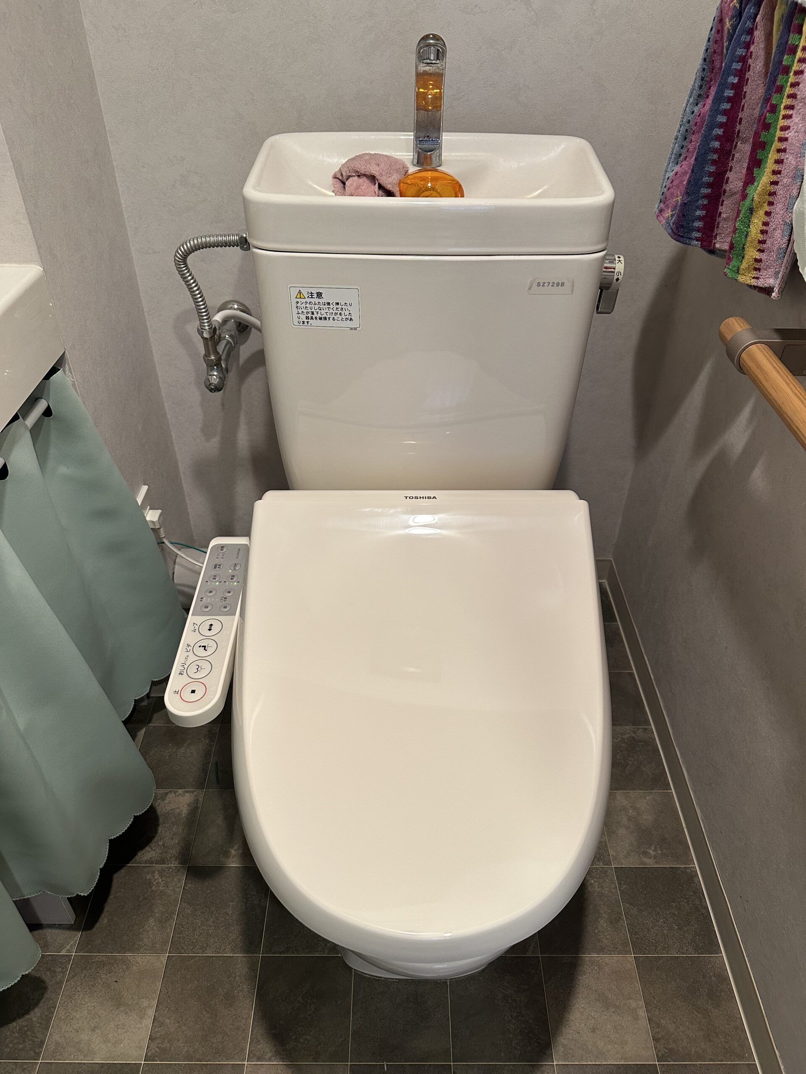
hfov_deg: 56.8
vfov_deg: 71.6
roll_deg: -1.3
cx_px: 403
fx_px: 745
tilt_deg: -38.0
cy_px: 537
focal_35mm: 24
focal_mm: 6.86
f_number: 1.78
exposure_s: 1/100
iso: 200
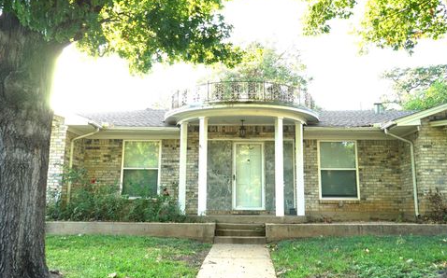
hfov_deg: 59.7
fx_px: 390
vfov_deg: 39.3
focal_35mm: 32
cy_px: 130
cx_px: 228
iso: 100
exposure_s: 1/80
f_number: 6.3
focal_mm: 30
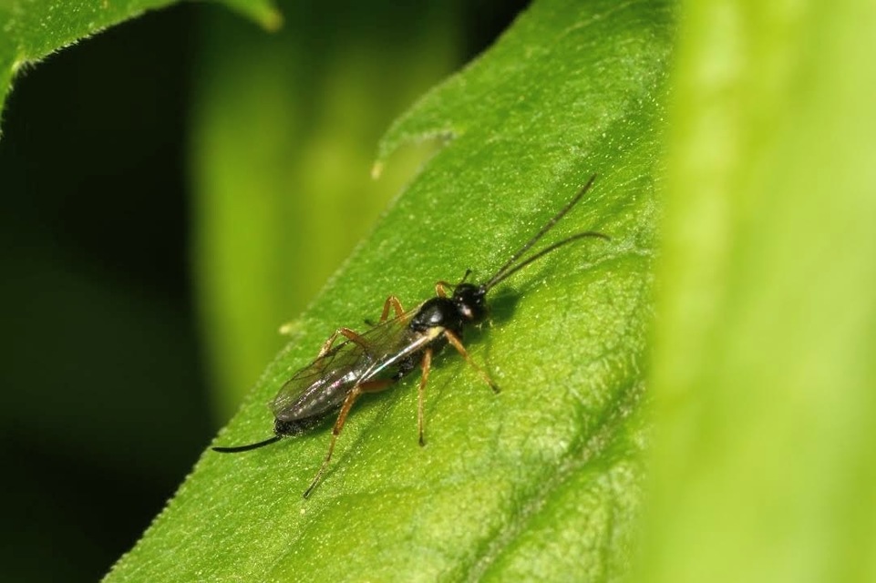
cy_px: 292
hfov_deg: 13.0
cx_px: 438
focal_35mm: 158
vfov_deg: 8.7
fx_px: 3831
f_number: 29
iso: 100
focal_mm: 105
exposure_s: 1/60
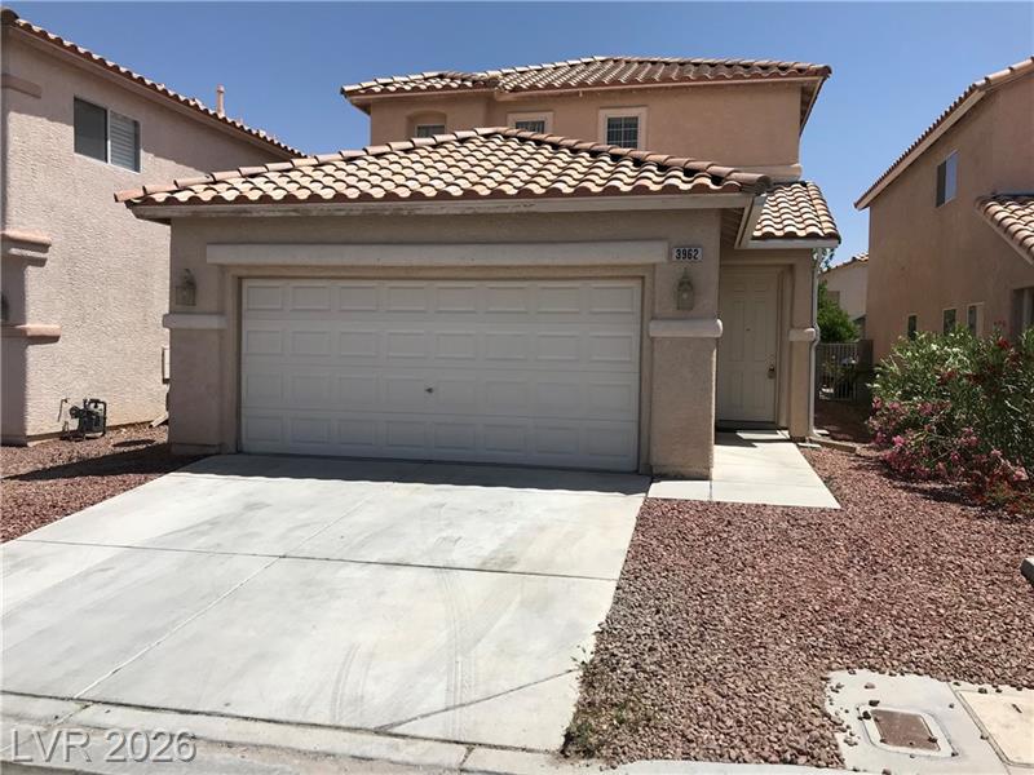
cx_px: 517
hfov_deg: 63.4
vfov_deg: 49.7
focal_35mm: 28
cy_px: 388
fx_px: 836
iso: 20
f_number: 1.8
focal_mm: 3.99
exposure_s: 1/4167
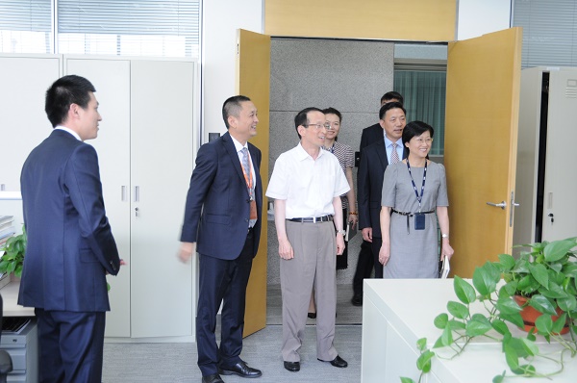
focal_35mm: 48
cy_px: 192
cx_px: 288
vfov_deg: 28.0
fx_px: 768
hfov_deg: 41.2
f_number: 3.8
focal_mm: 32
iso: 640
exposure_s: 1/40
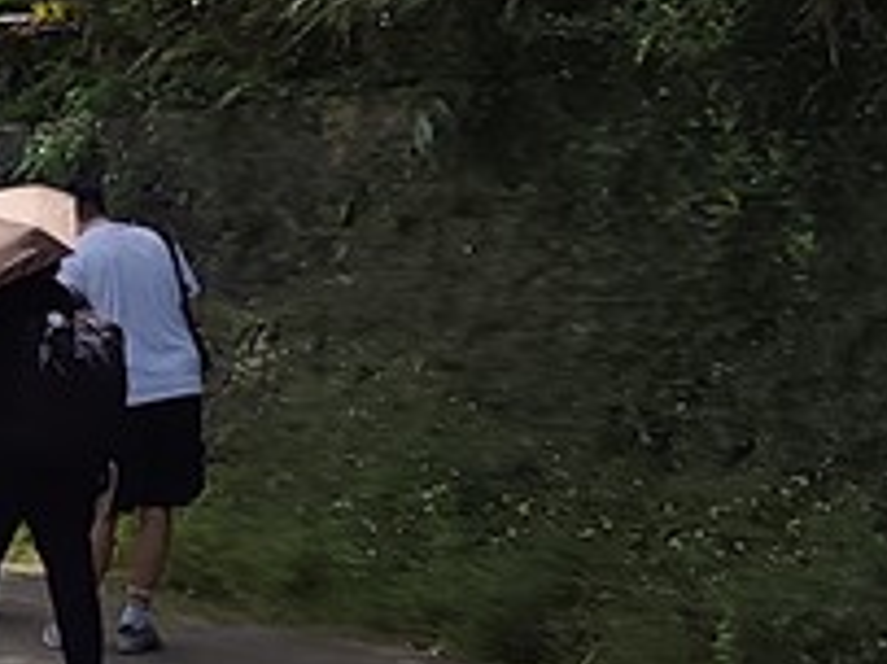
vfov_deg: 12.7
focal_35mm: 116
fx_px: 2971
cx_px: -931
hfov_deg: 14.1
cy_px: 188
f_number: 1.7
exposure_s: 1/1576
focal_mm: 6.07
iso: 50
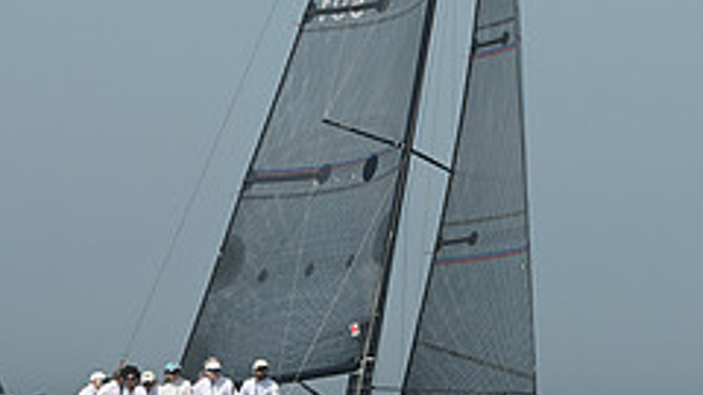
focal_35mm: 215
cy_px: -161
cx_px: 476
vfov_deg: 5.6
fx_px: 4008
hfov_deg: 10.0
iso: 320
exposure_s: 1/1250
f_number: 8
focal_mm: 85
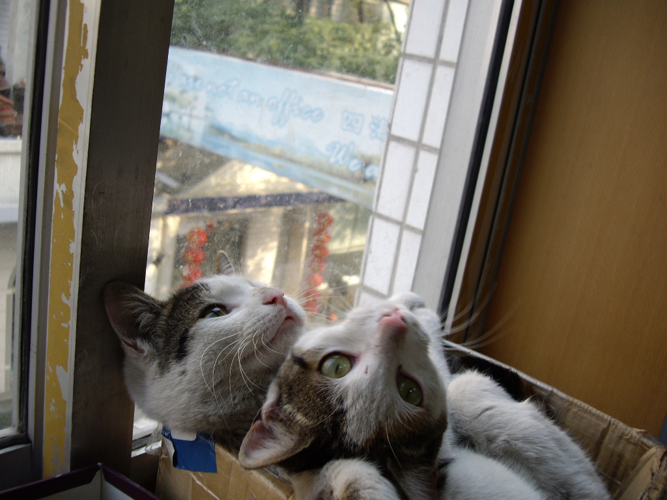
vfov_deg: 37.7
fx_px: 732
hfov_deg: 49.0
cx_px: 334
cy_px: 250
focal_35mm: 38
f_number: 2.8
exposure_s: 1/80
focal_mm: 7.9
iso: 100
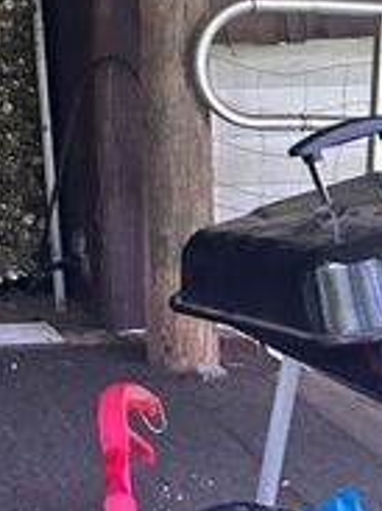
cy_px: -88
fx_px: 1399
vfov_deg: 19.5
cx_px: -178
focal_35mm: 95
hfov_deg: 14.6
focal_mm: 5.7
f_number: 1.5
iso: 500
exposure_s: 1/49
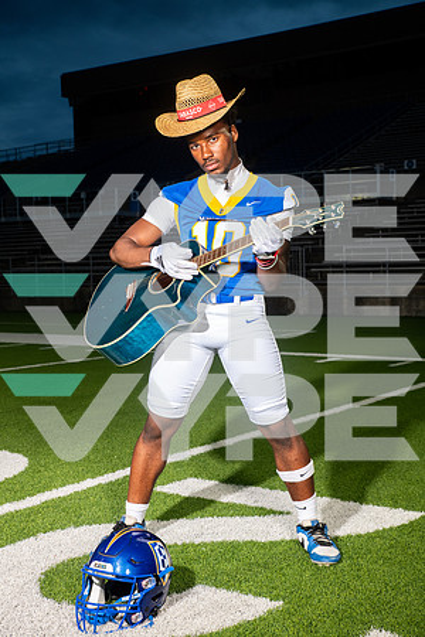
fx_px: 850
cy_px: 318
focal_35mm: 48
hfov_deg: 28.1
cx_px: 212
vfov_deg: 41.1
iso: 800
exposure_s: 1/320
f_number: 7.1
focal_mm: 48
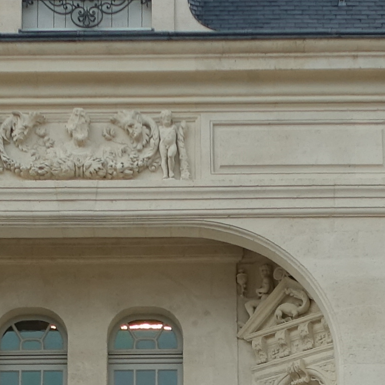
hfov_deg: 12.1
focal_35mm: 144
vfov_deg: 11.1
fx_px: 1812
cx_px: 186
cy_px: 747
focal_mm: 8.8
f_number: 2.8
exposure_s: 1/640
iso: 125
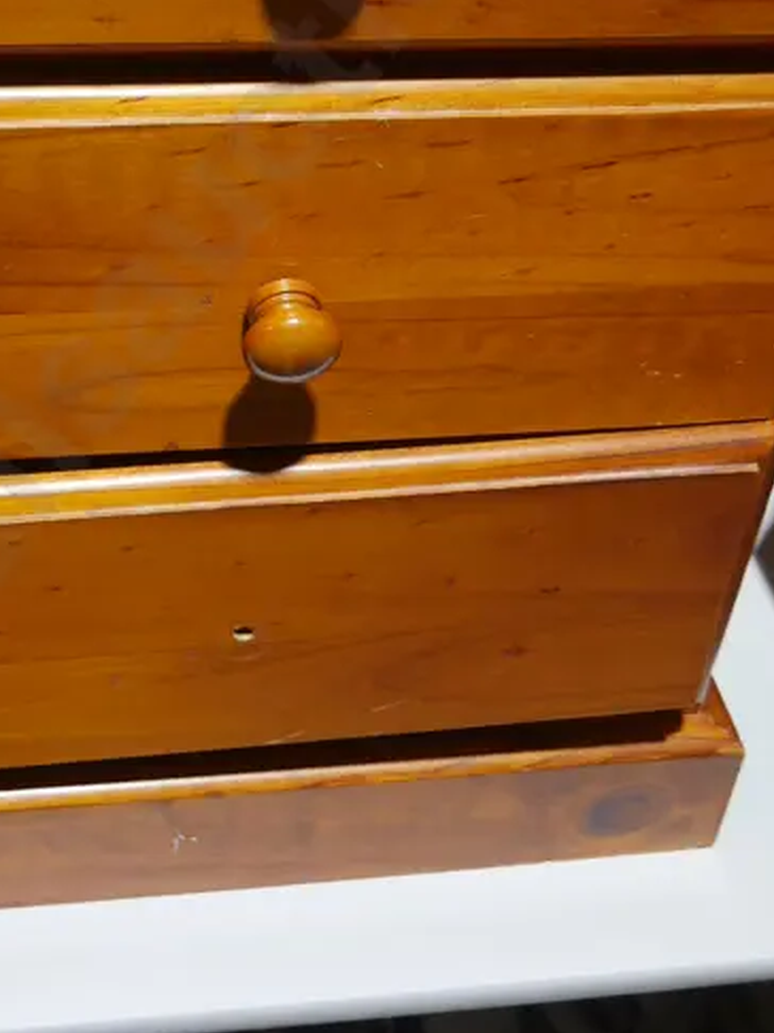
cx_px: 221
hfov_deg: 24.6
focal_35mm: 59
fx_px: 1761
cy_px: 204
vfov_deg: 31.8
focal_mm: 14
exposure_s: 1/60
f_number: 3.5
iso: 320
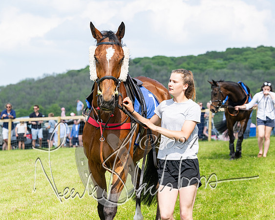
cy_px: 110
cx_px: 138
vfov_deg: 10.1
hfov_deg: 12.7
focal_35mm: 152
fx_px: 1238
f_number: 8
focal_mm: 135
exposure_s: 1/800
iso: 400
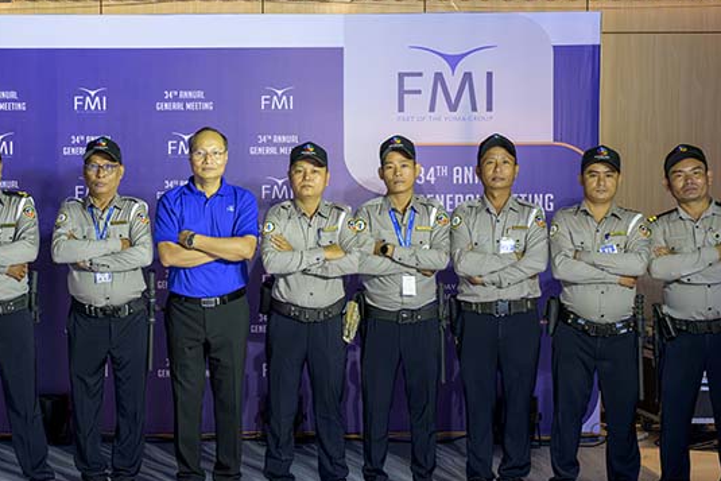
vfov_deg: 22.3
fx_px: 1222
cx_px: 185
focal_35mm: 61
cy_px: 251
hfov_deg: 32.3
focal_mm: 34
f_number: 6.3
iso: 2200
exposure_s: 1/250
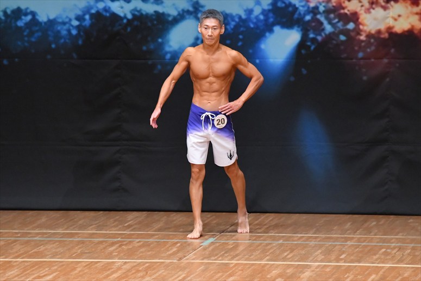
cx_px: 210
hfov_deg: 6.5
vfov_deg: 4.4
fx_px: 3682
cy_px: 140
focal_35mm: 315
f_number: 5.6
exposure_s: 1/400
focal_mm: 210
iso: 8000
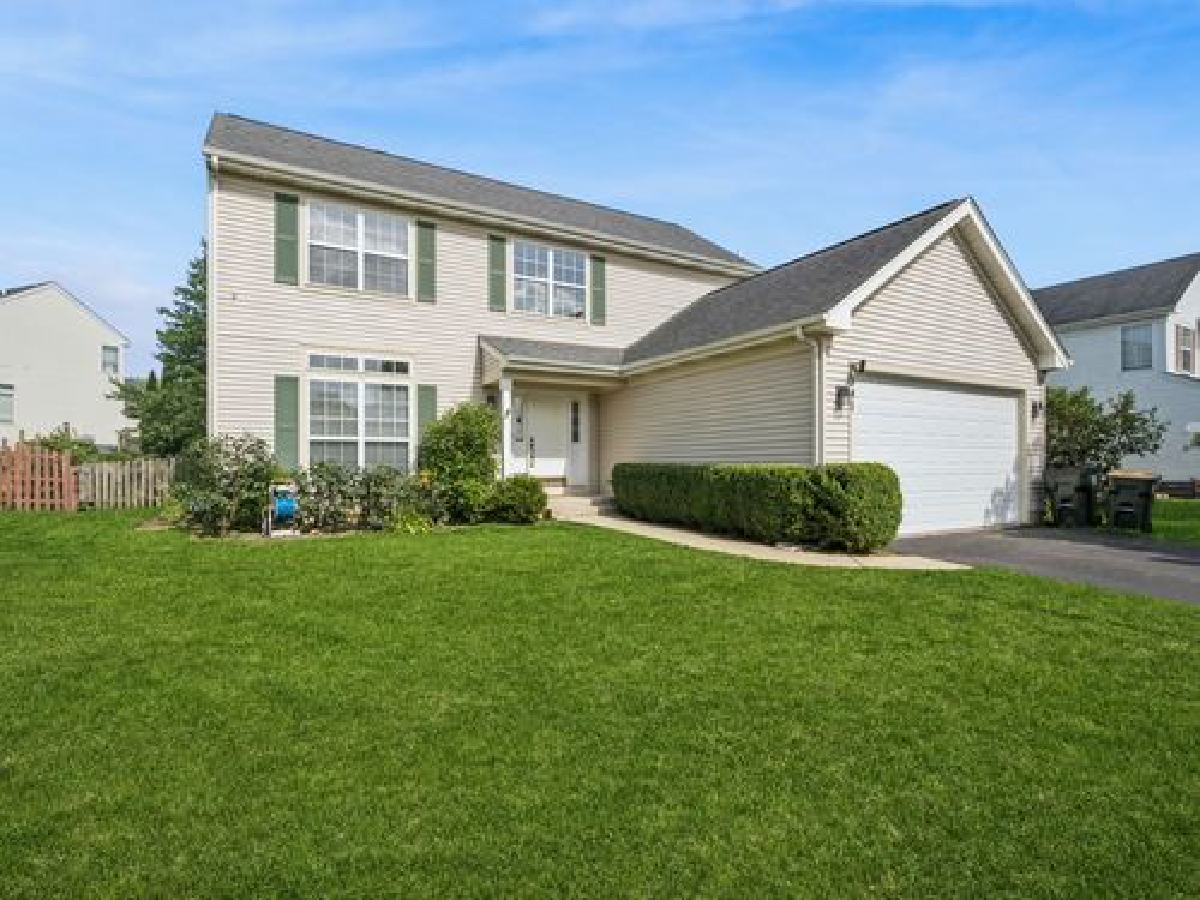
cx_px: 600
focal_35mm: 16
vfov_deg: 78.1
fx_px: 555
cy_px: 450
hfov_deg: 94.5
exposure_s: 1/640
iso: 400
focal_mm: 8
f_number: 8
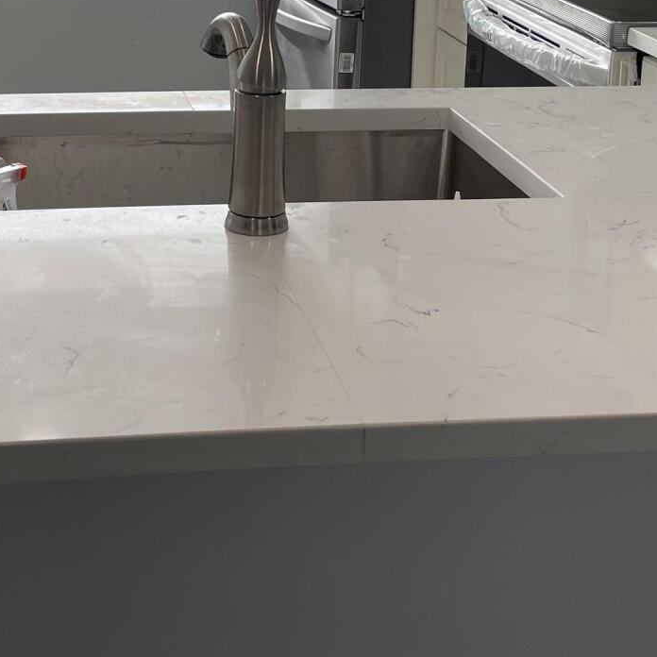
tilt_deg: -10.4
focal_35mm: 66
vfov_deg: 24.9
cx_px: 212
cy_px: 8
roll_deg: -0.6
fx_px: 1417
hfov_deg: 25.9
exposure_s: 1/297
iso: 32
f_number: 1.6
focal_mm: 4.2
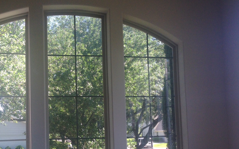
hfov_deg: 41.4
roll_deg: +1.4
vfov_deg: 26.6
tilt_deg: +5.4
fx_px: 313
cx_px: 84
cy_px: 109
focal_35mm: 48
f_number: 2.4
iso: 64
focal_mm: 4.12
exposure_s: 1/120
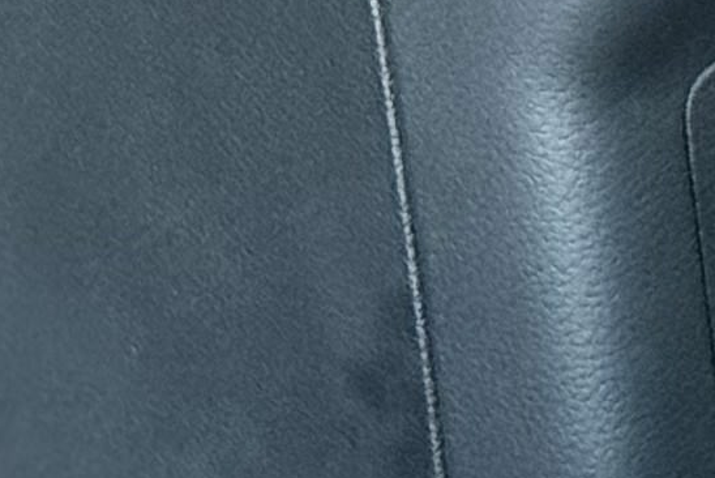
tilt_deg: -37.2
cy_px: -174
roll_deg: -0.9
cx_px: 1018
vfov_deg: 3.7
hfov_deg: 5.6
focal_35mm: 367
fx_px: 7293
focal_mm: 6.76
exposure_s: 1/40
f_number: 1.78
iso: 320
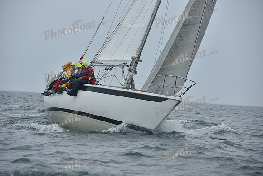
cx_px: 132
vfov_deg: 6.9
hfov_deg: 10.3
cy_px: 88
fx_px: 1461
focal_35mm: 200
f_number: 7.1
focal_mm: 200
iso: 320
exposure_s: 1/1000
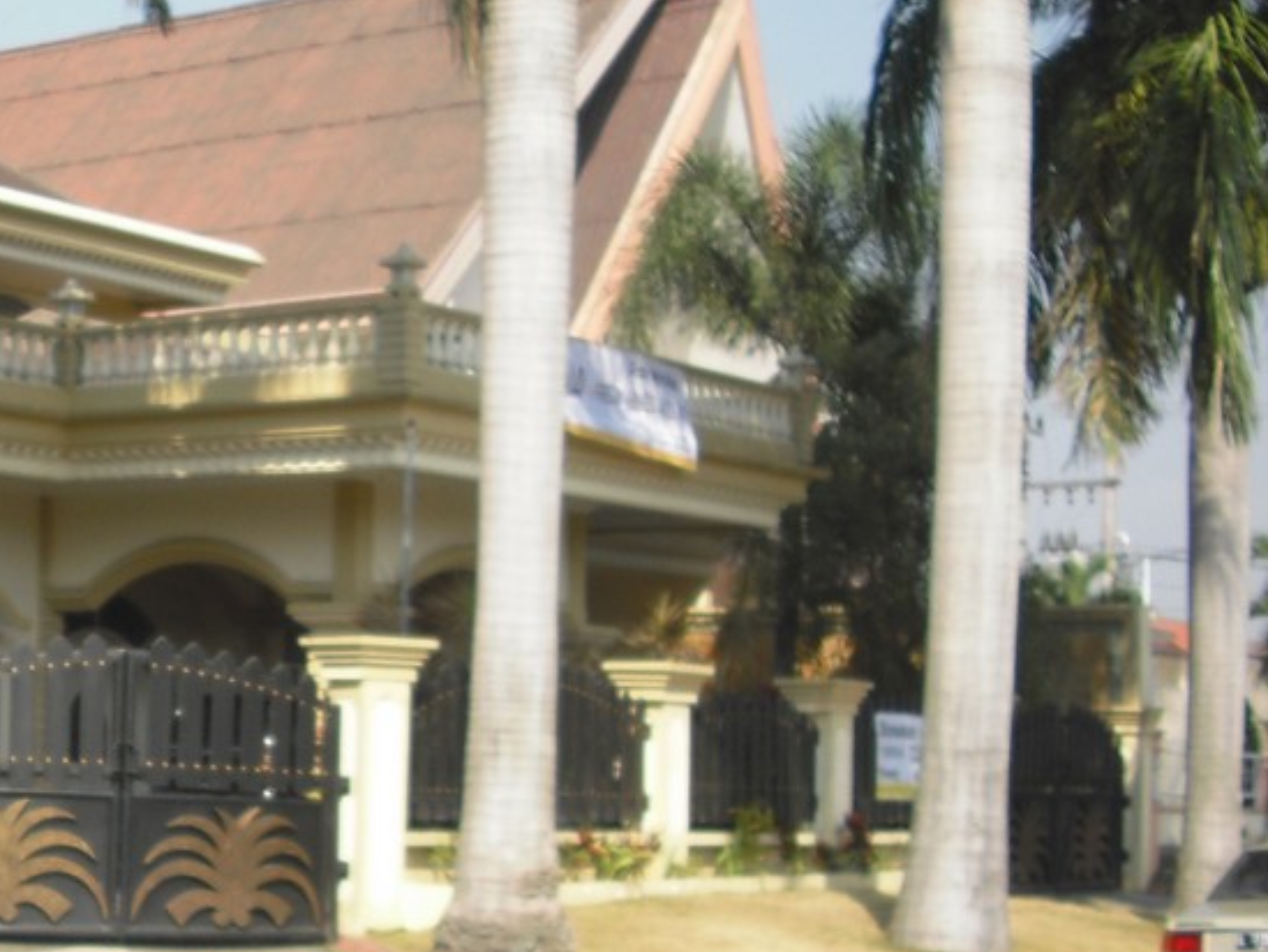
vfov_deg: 17.7
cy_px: 659
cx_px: -72
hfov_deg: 22.4
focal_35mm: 83
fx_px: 3041
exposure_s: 1/200
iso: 64
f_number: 5.6
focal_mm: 6.2
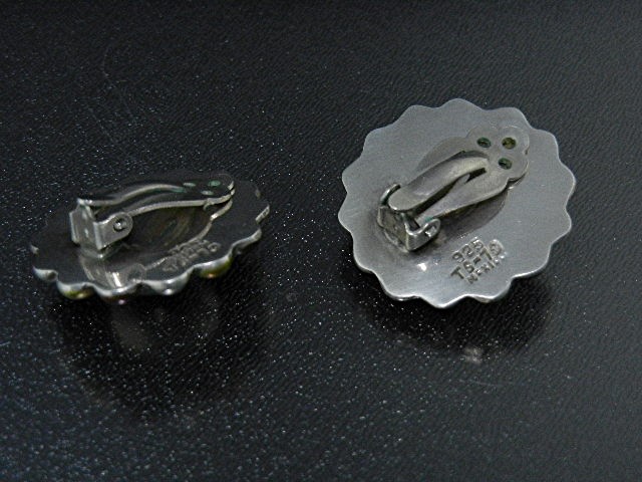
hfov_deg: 32.7
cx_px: 321
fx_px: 1094
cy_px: 241
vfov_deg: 24.8
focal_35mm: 59
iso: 800
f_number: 8
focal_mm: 10.6
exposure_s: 1/30
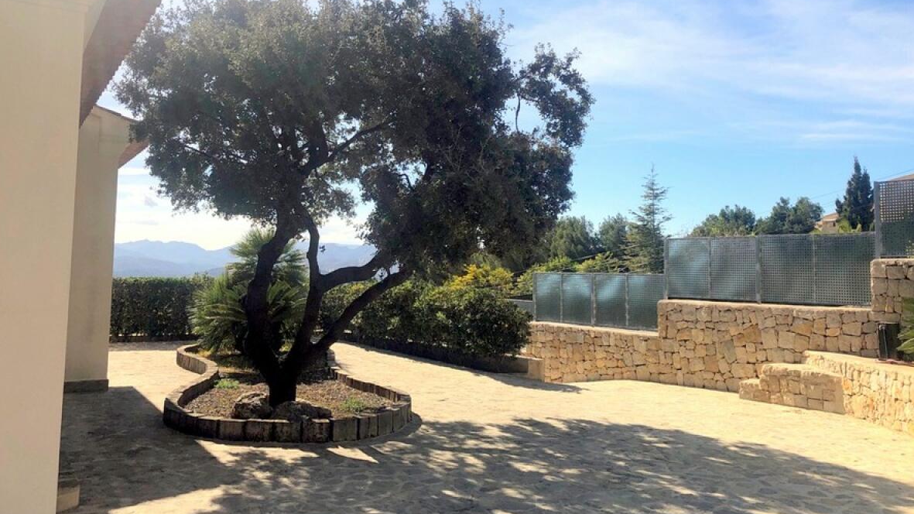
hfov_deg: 62.6
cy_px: 214
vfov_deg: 37.7
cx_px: 452
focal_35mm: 31
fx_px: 751
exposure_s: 1/2667
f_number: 1.8
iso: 20
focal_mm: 3.99
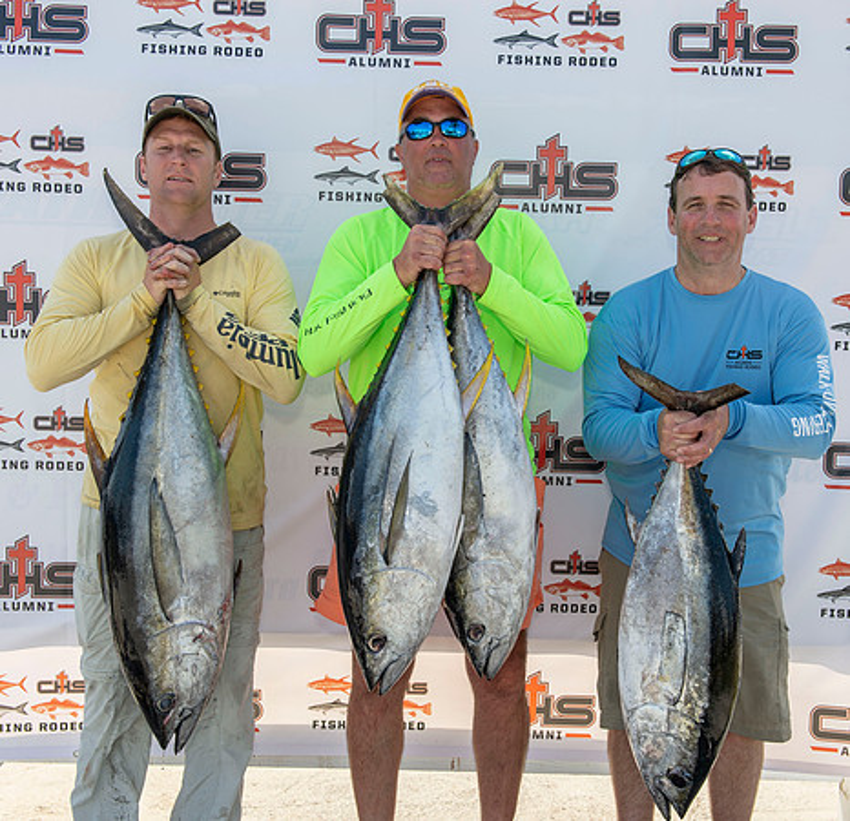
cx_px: 477
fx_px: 1281
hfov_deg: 36.7
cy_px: 411
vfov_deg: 35.5
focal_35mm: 47
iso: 80
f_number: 7.1
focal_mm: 36
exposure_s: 1/250
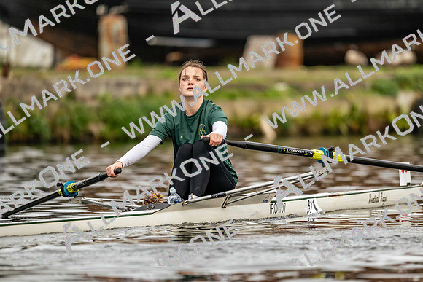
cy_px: 141
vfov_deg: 3.4
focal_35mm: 400
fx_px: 4701
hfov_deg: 5.2
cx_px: 212
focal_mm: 400
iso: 1400
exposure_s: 1/2500
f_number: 4.5
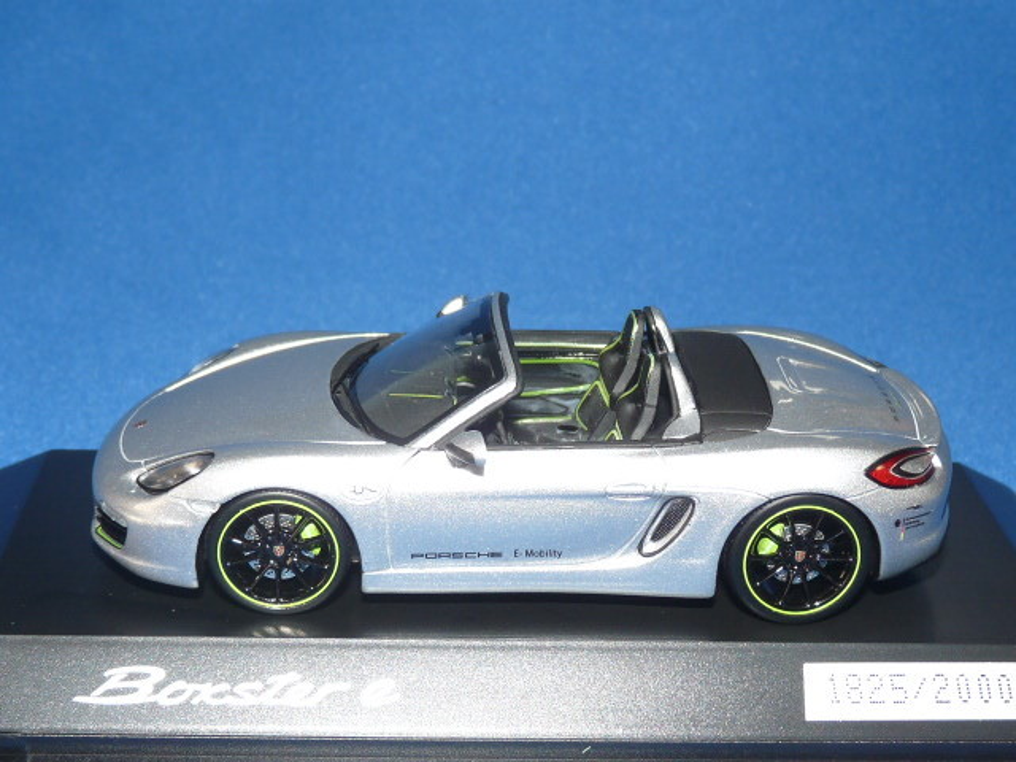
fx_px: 1849
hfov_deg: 30.7
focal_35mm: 63
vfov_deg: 23.3
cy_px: 381
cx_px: 508
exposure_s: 1/30
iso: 100
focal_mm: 6.4
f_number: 3
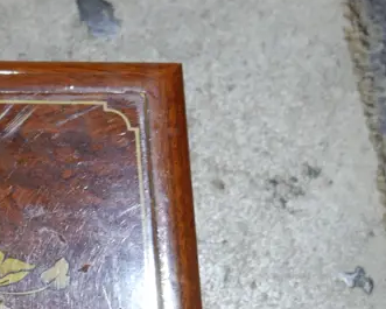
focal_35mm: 139
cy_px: 292
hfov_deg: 13.2
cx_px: -168
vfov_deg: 11.0
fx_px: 1588
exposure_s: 1/60
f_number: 5.1
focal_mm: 23
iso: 400
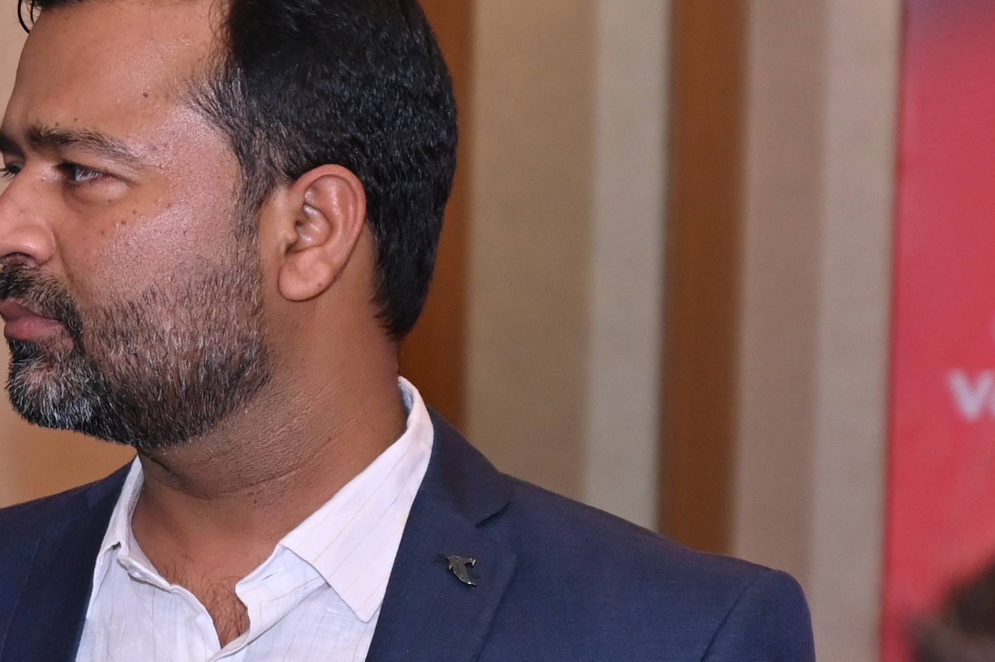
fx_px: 7346
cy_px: 726
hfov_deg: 7.5
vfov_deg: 5.1
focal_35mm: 266
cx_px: -720
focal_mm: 70
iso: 1000
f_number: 5
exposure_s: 1/160
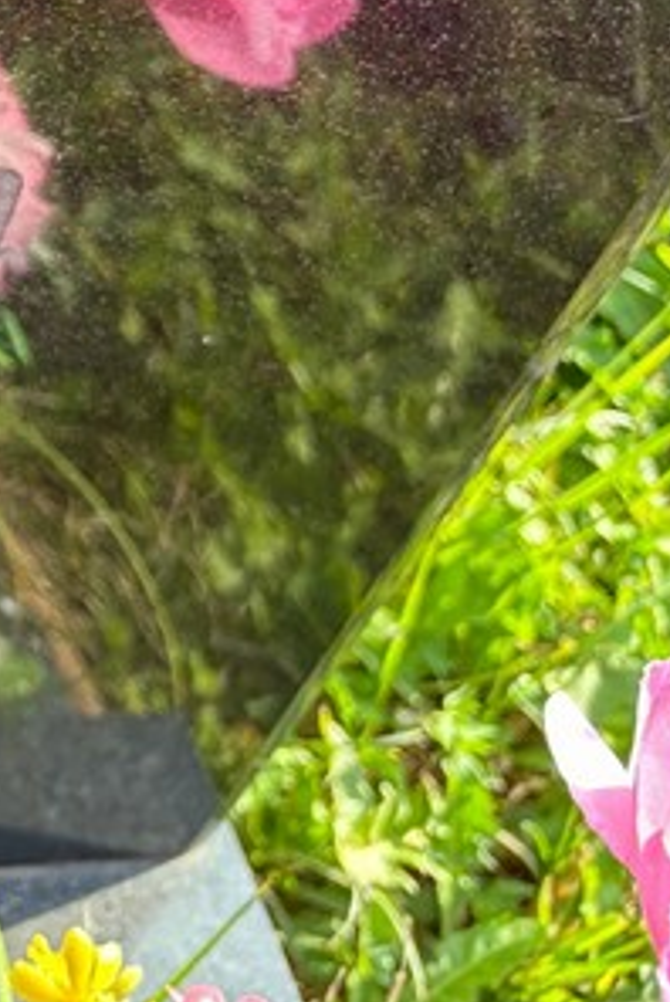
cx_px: -623
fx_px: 2033
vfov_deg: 26.2
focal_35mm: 73
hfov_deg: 15.4
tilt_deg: -45.1
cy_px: -3
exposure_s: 1/184
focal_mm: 5.96
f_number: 1.6
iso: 50
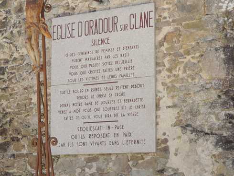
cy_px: 106
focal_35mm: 98
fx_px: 662
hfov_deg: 20.0
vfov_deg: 15.1
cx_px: 96
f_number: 3.3
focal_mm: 7.1
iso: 80
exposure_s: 1/250
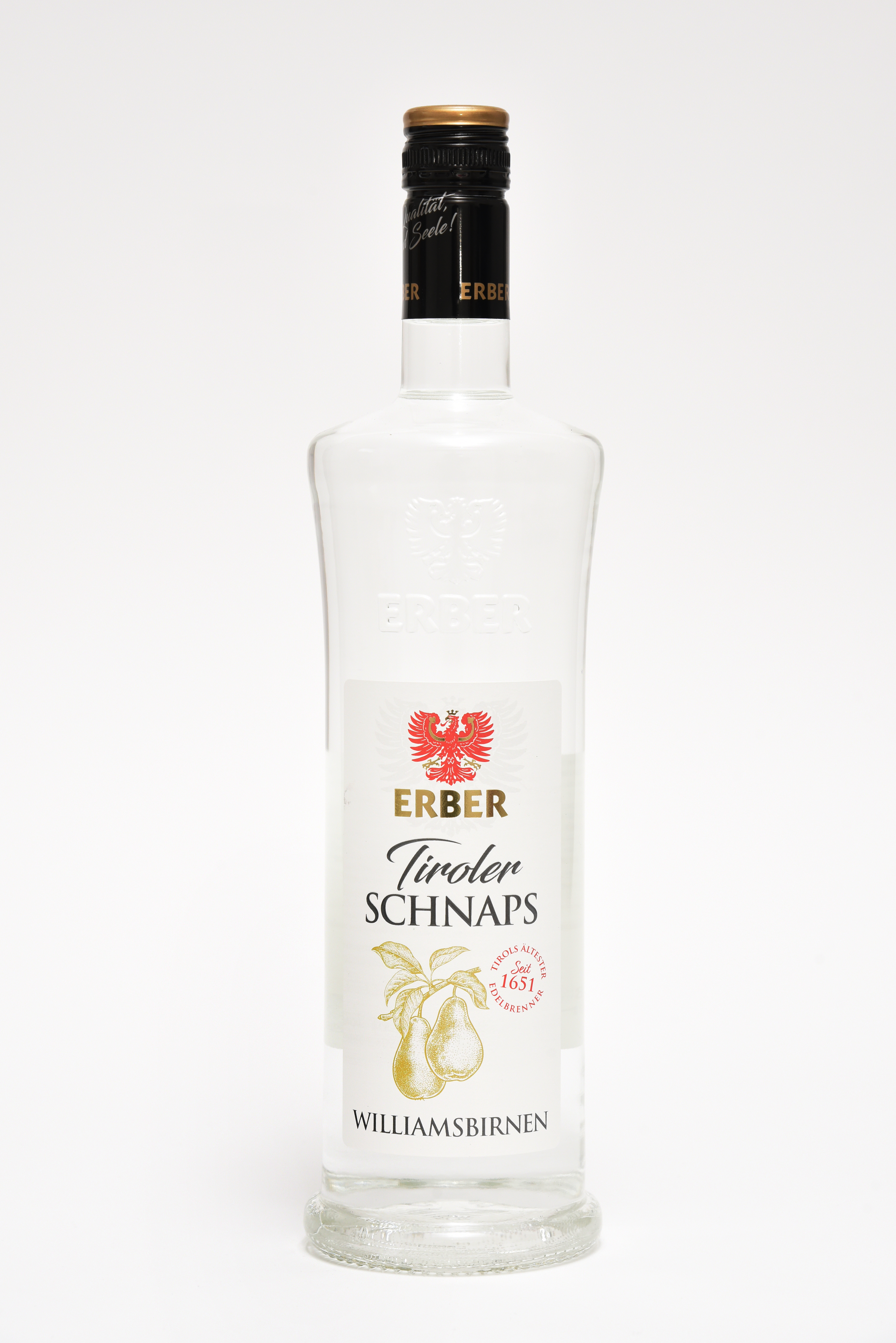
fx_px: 3655
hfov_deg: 14.0
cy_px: 672
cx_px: 448
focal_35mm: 98
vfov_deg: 20.8
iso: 800
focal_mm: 98
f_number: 10
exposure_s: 1/200
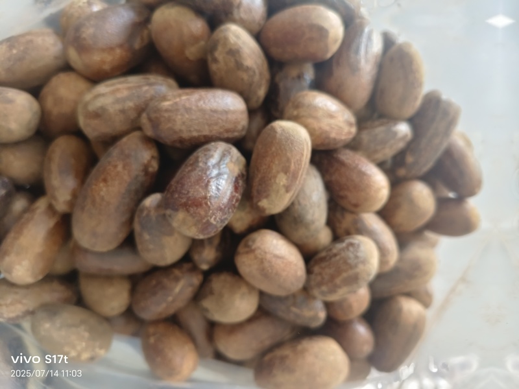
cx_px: 260
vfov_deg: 58.9
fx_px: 345
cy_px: 194
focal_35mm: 23
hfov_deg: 73.9
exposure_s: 1/50
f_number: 1.88
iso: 292
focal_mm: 5.5
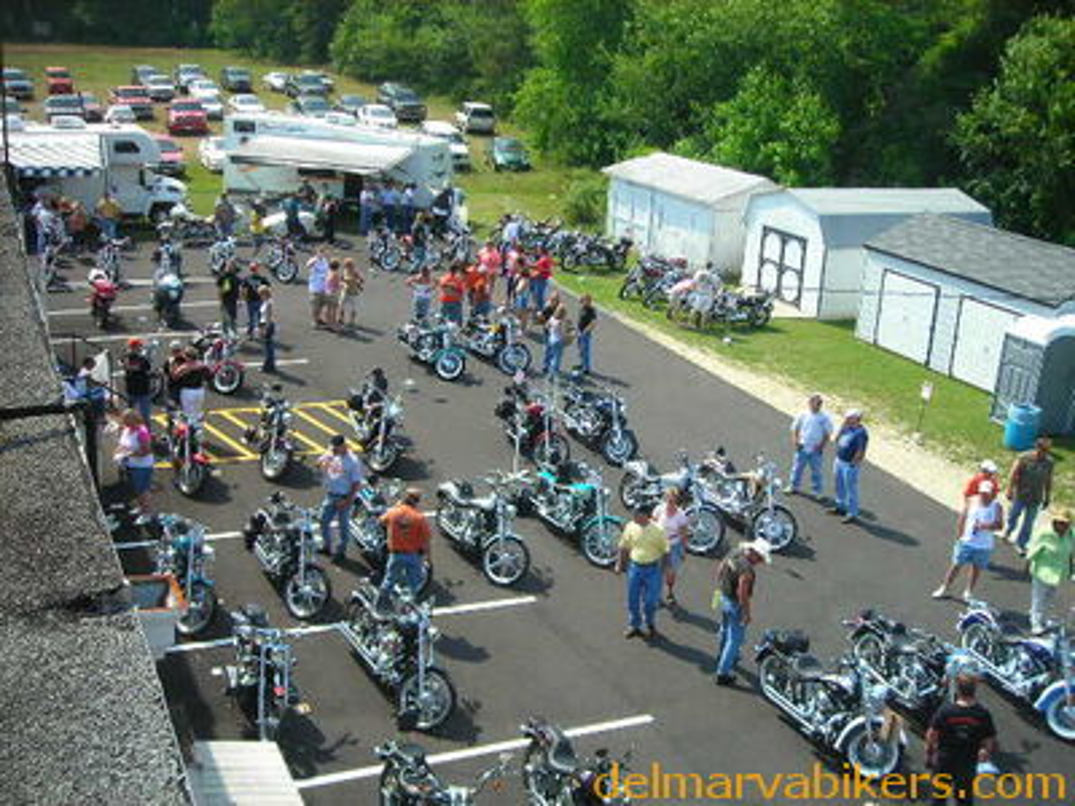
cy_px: 403
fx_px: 1180
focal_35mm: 38
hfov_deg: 49.0
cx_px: 538
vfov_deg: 37.7
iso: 50
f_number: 3.2
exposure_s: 1/370
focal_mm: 6.3
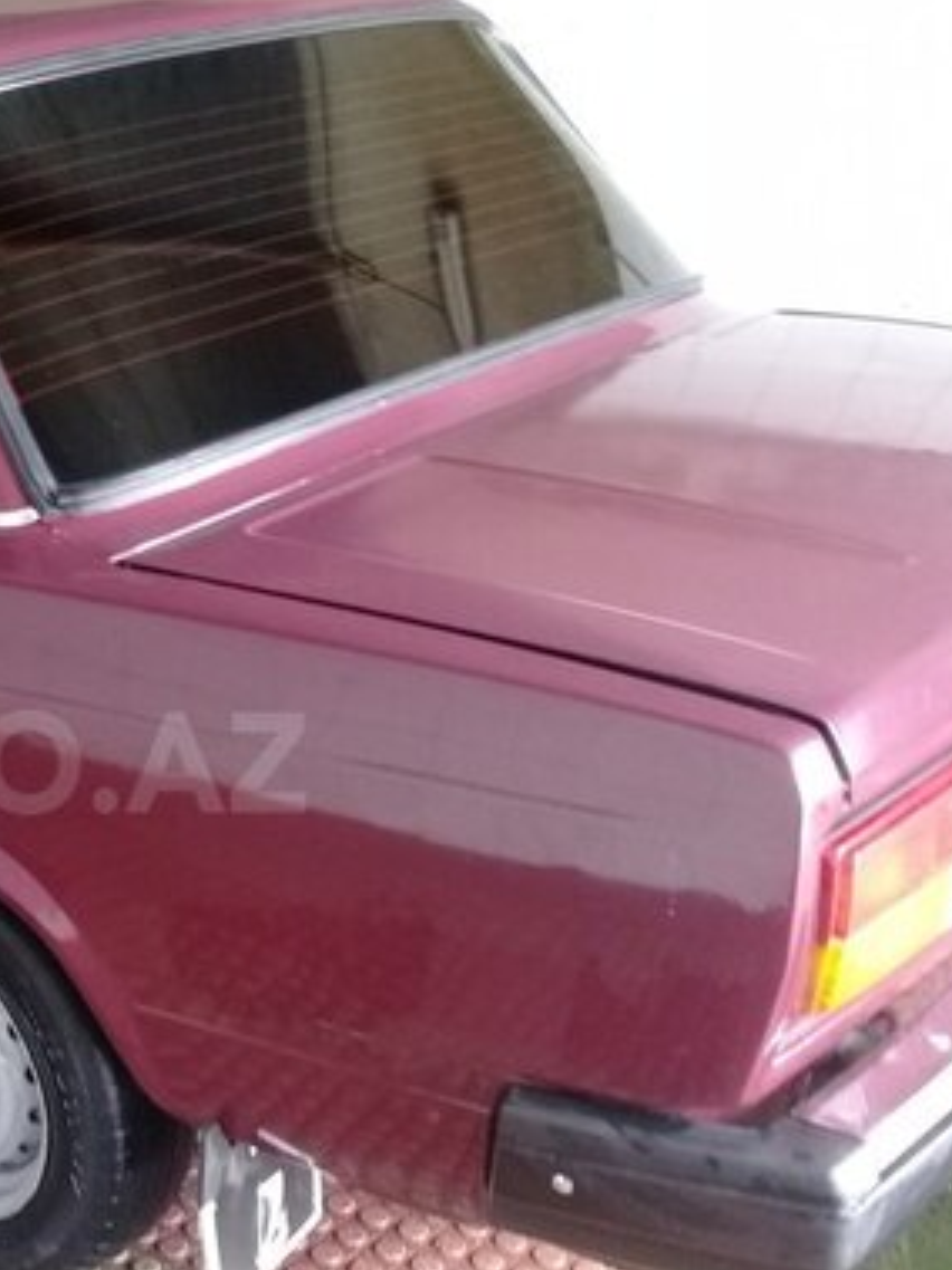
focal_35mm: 54
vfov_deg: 35.4
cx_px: -37
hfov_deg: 25.5
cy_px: 762
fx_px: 1981
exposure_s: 1/33
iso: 125
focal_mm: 3.3
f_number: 2.2
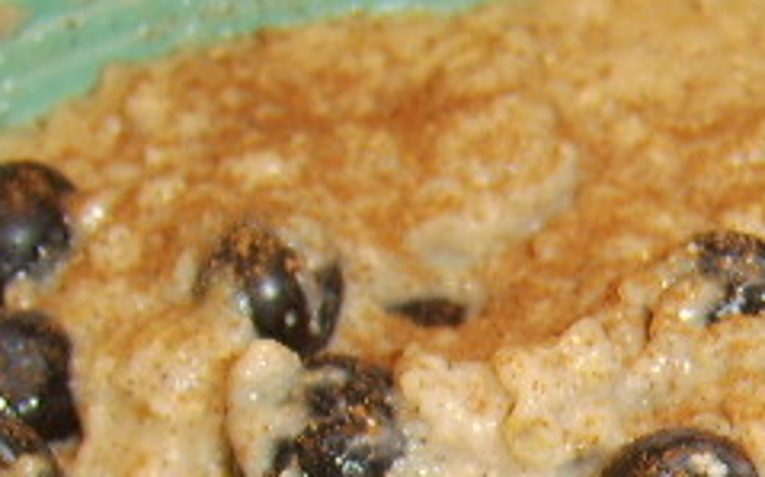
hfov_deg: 23.5
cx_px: 496
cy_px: 682
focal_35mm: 88
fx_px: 1833
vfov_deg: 14.0
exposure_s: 1/30
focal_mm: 8.13
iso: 141
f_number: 2.7
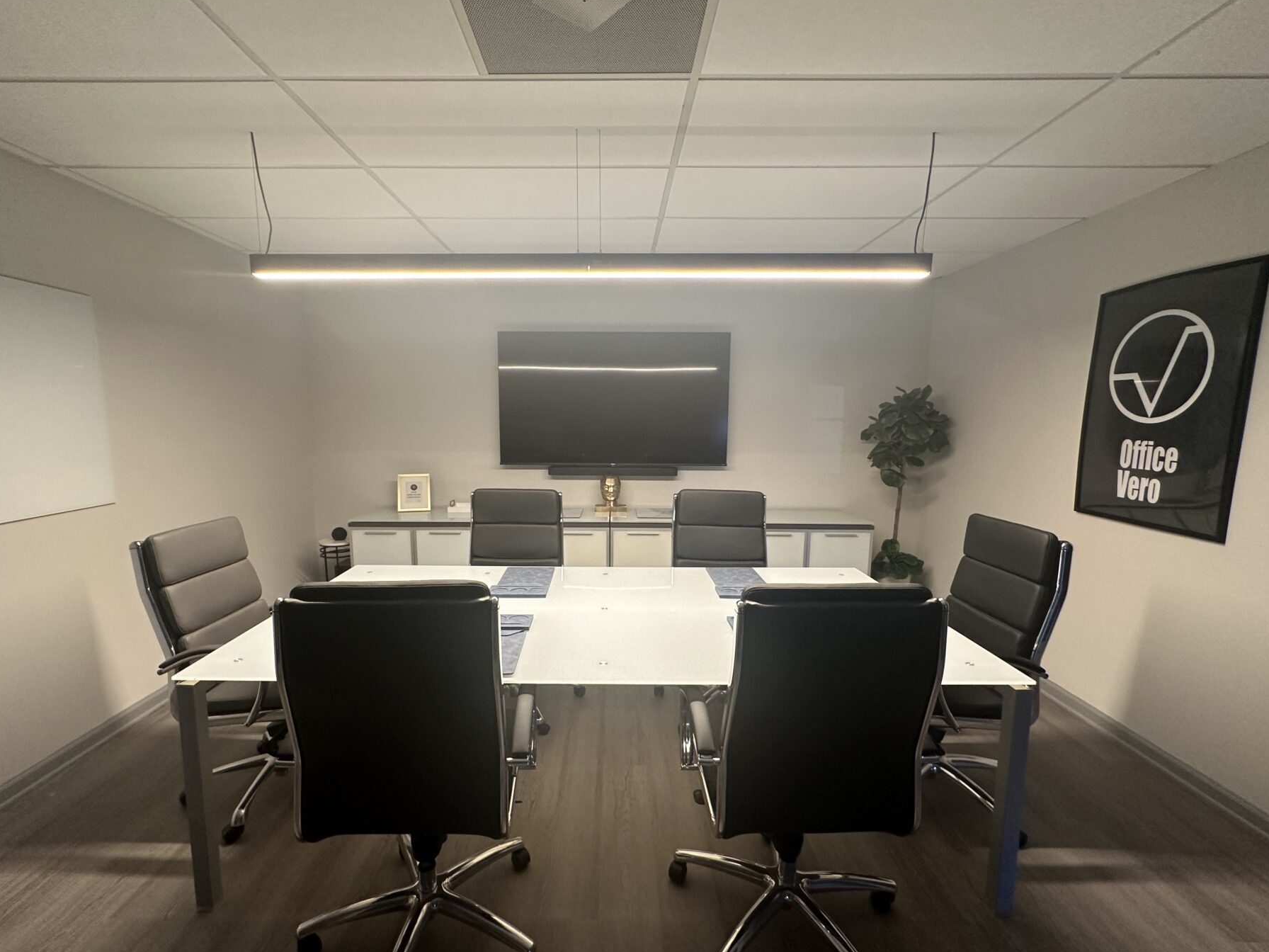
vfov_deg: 78.0
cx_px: 608
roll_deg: -0.4
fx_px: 587
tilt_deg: -7.5
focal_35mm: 16
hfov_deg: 94.4
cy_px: 502
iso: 160
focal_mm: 2.22
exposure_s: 1/60
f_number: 2.2
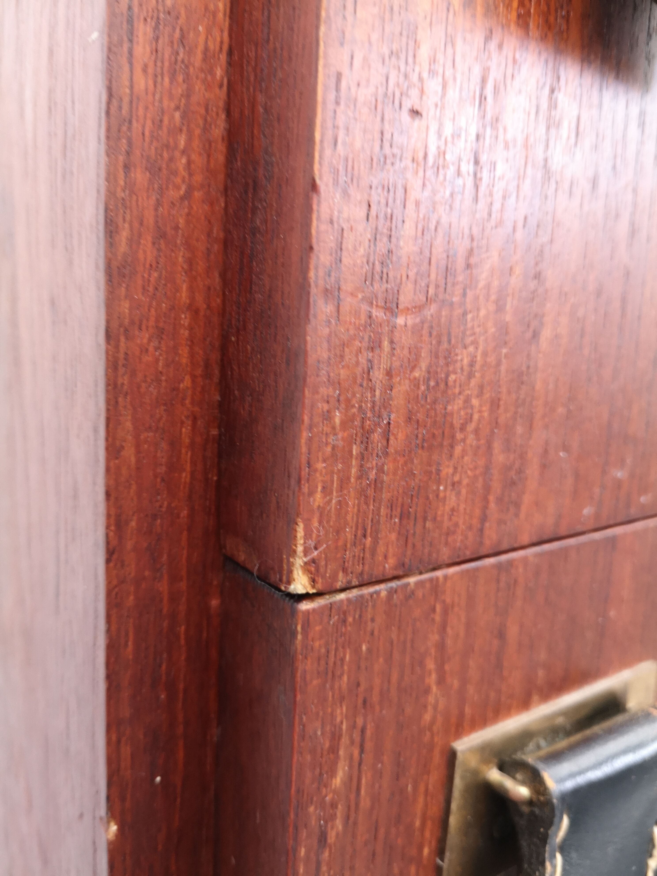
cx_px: 328
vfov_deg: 65.3
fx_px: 683
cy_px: 438
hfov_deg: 51.4
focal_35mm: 27
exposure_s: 1/33.3
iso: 160
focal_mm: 3.95
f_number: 1.8
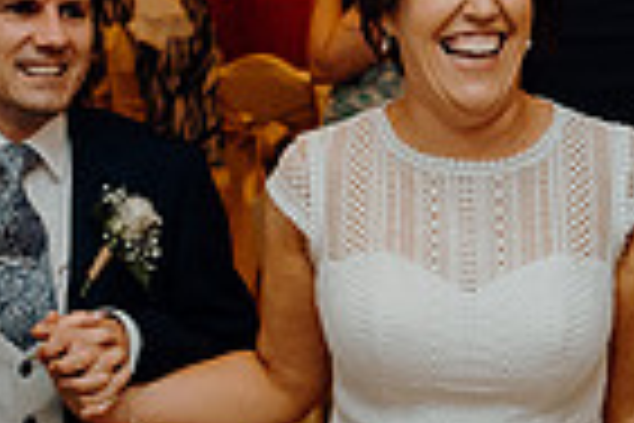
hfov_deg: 13.9
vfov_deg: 9.2
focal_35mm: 148
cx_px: 355
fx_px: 2606
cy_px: 349
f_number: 2.8
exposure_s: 1/200
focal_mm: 24
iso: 1250
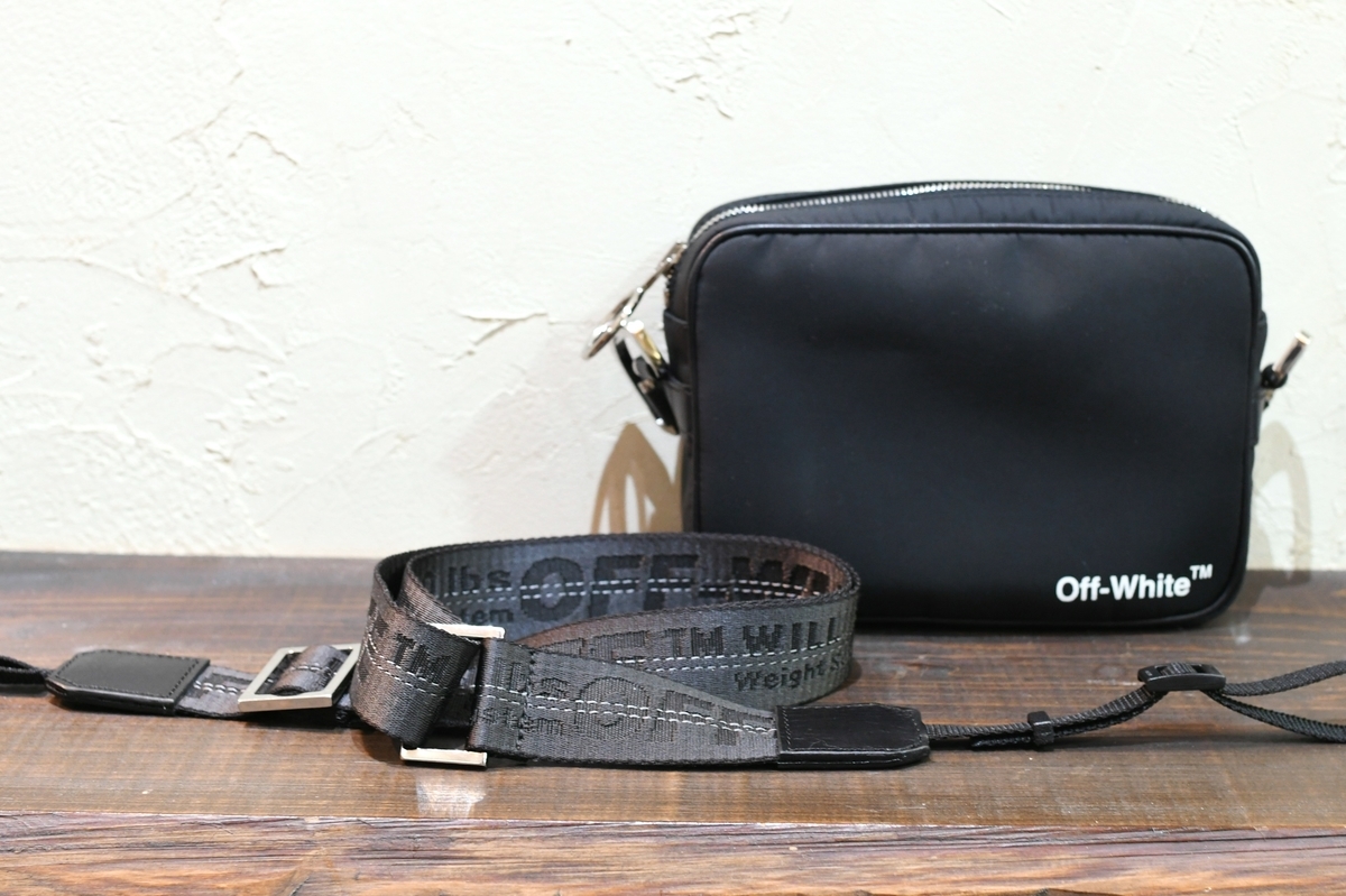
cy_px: 448
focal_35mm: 45
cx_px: 673
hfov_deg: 43.6
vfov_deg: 29.8
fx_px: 1682
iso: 1250
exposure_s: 1/30
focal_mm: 30
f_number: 5
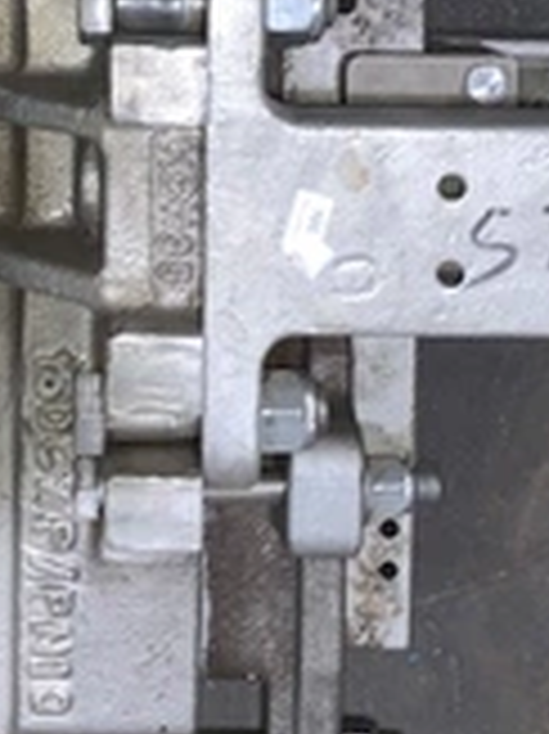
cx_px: 108
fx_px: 1355
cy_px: -54
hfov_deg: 22.6
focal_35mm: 64
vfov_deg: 27.9
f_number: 1.8
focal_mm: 4.25
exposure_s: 1/17
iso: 32
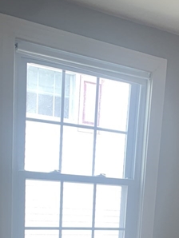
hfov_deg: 21.0
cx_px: 192
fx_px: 461
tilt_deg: -16.4
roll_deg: -4.0
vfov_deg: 25.9
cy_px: 285
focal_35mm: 67
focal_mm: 4.25
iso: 80
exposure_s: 1/121
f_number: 1.8
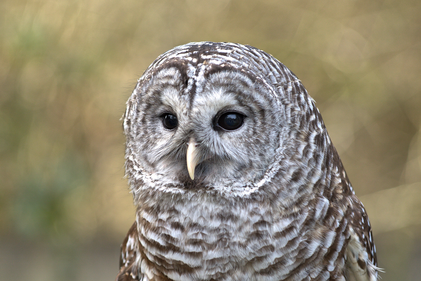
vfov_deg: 3.6
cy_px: 140
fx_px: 4466
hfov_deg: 5.4
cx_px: 210
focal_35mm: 382
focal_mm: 250
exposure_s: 1/500
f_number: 4
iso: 800
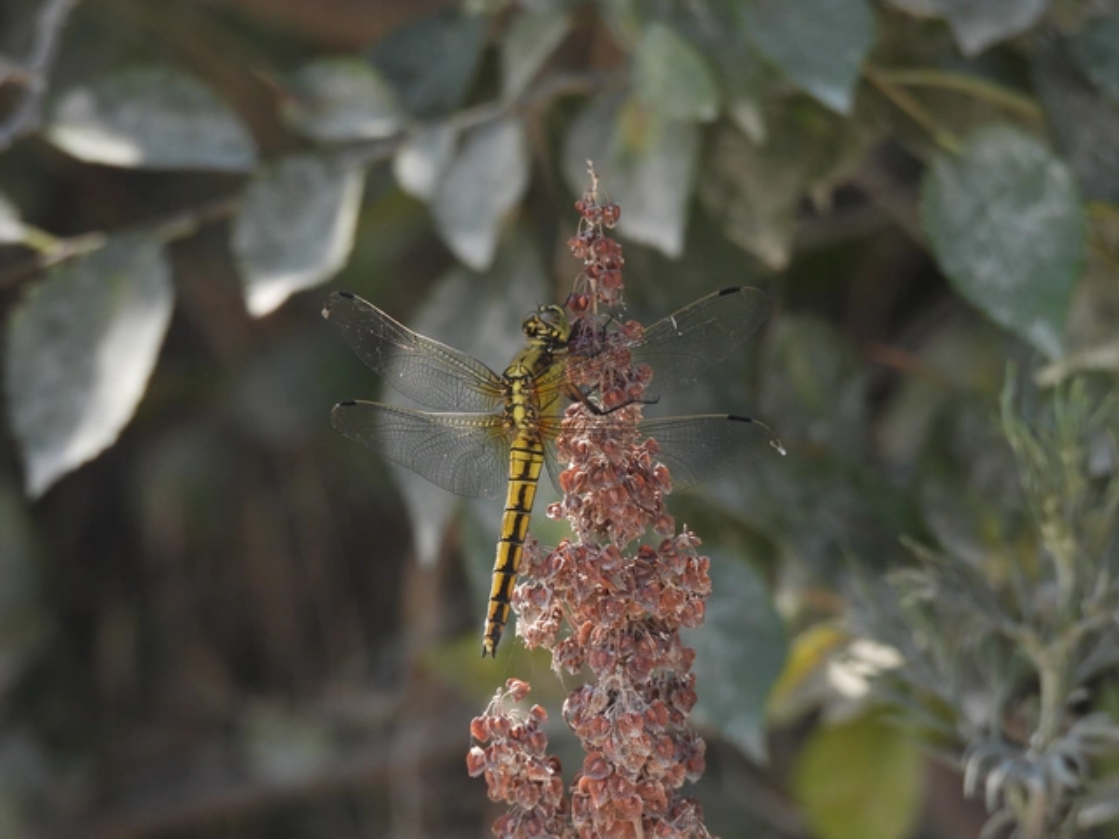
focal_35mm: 650
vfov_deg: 2.3
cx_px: 560
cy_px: 420
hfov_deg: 3.1
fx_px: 21012
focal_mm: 116
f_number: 5.6
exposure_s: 1/200
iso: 100
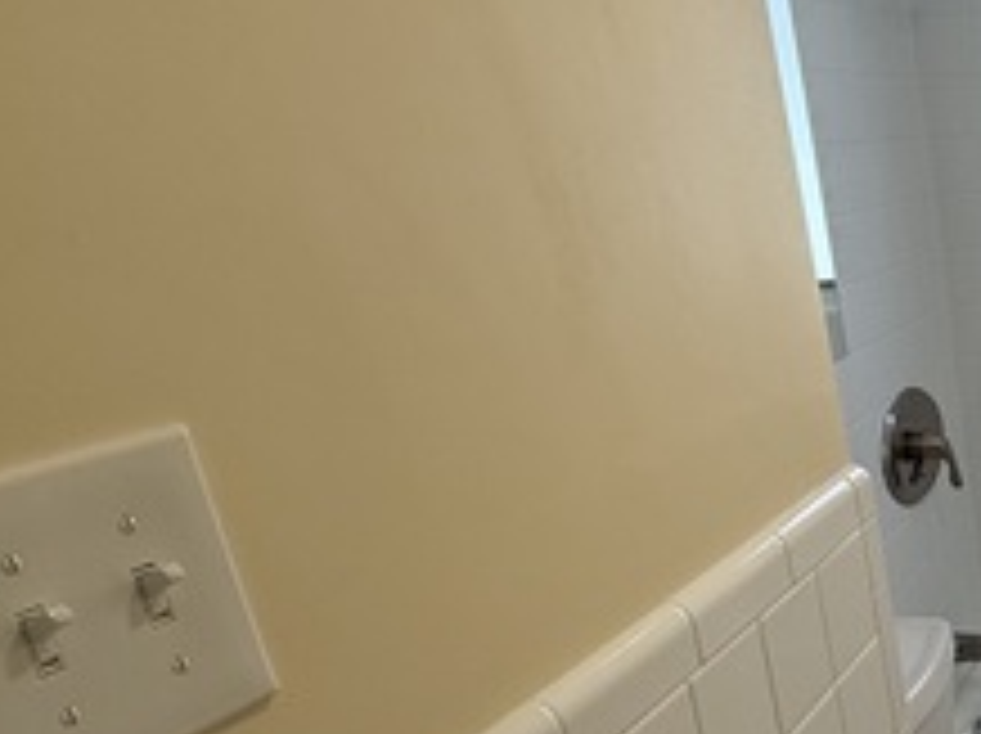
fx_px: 1274
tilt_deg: -17.8
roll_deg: +2.0
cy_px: 525
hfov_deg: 30.6
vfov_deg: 31.7
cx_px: 1346
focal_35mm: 45
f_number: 2.2
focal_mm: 2.22
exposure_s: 1/120
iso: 80
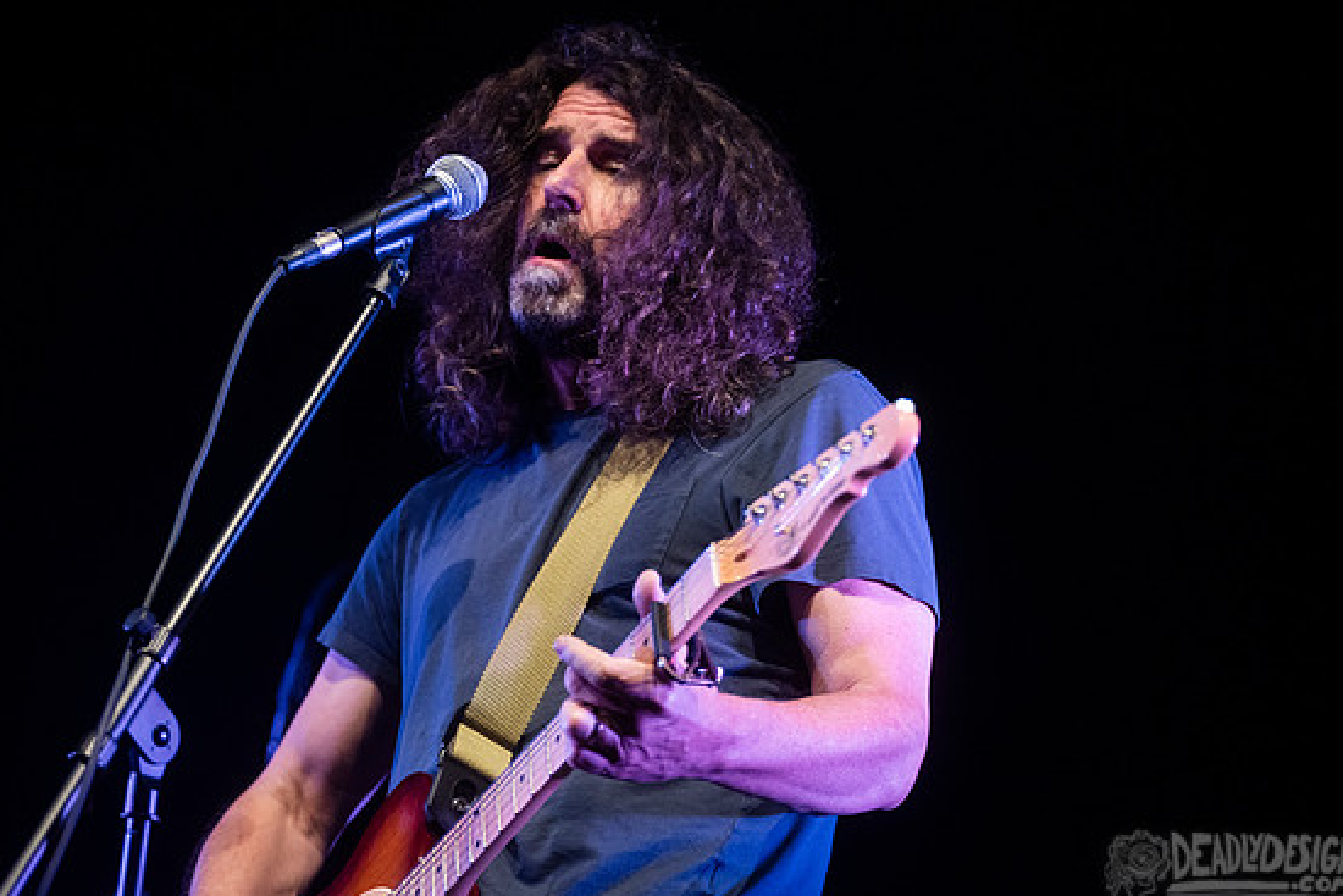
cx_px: 736
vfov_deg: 14.1
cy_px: 414
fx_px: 3619
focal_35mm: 97
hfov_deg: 21.0
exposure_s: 1/125
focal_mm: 86
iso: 2000
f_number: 3.2
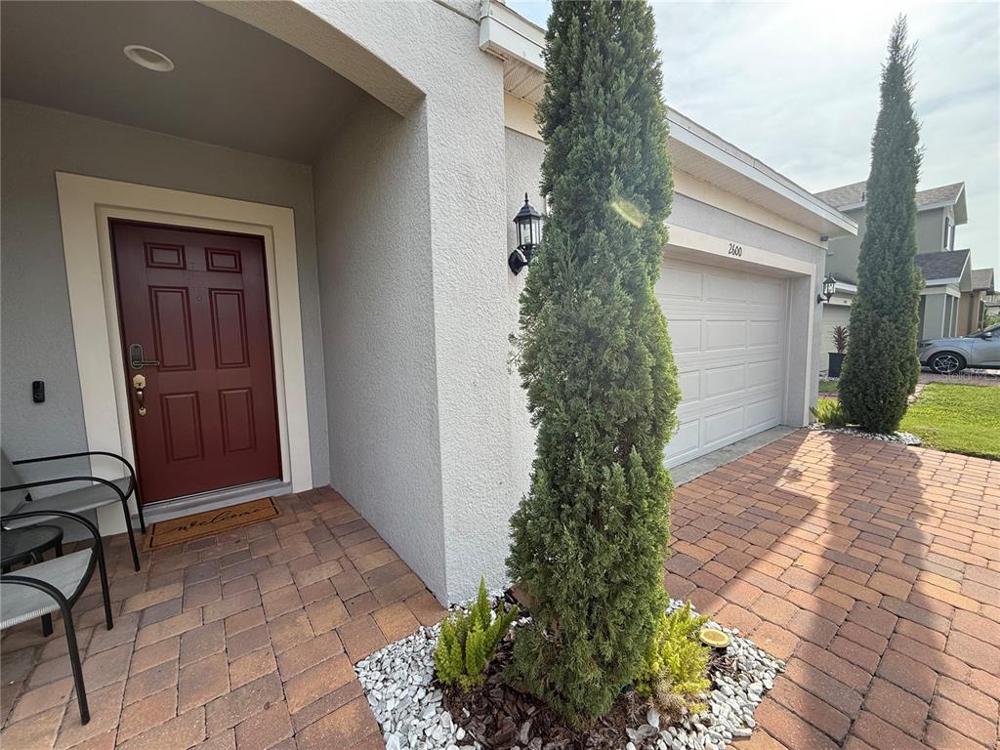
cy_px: 375
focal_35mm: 14
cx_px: 500
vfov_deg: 85.7
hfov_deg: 102.1
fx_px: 404
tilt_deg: -5.2
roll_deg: +1.4
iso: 50
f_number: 2.2
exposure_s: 1/664
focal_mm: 2.22
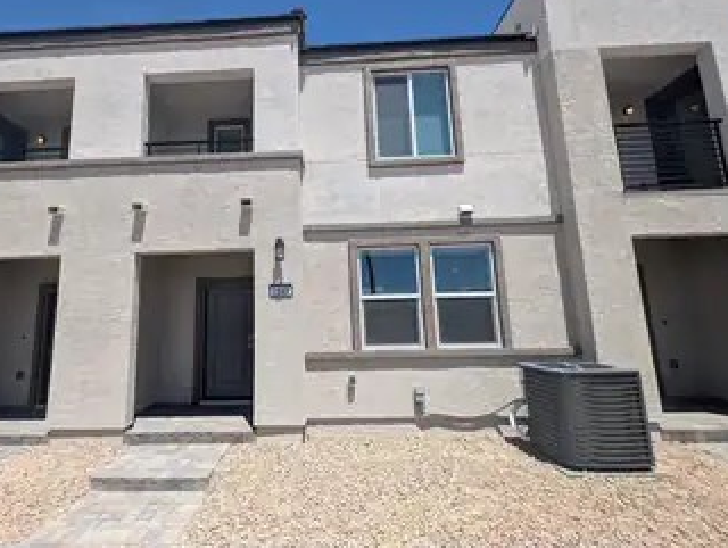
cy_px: 274
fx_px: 316
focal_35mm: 15
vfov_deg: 81.9
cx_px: 303
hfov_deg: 97.2
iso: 43
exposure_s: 1/1692
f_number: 1.95
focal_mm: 2.23
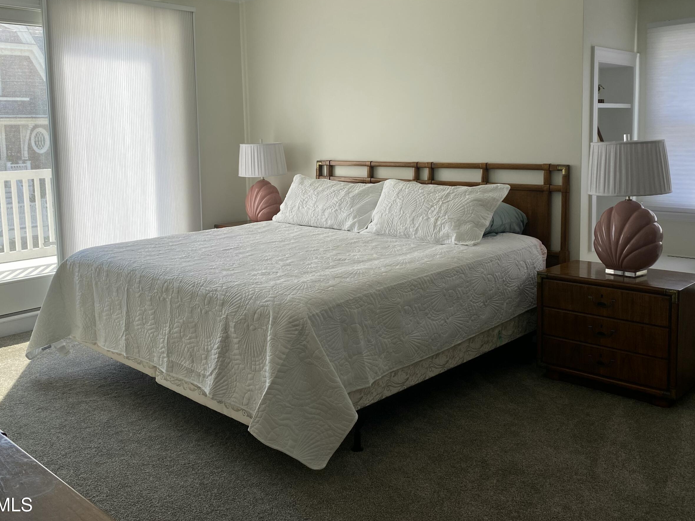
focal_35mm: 33
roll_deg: +1.2
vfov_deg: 42.7
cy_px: 205
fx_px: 663
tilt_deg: -5.5
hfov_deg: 55.3
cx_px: 319
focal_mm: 4.25
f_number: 1.8
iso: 32
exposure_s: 1/297
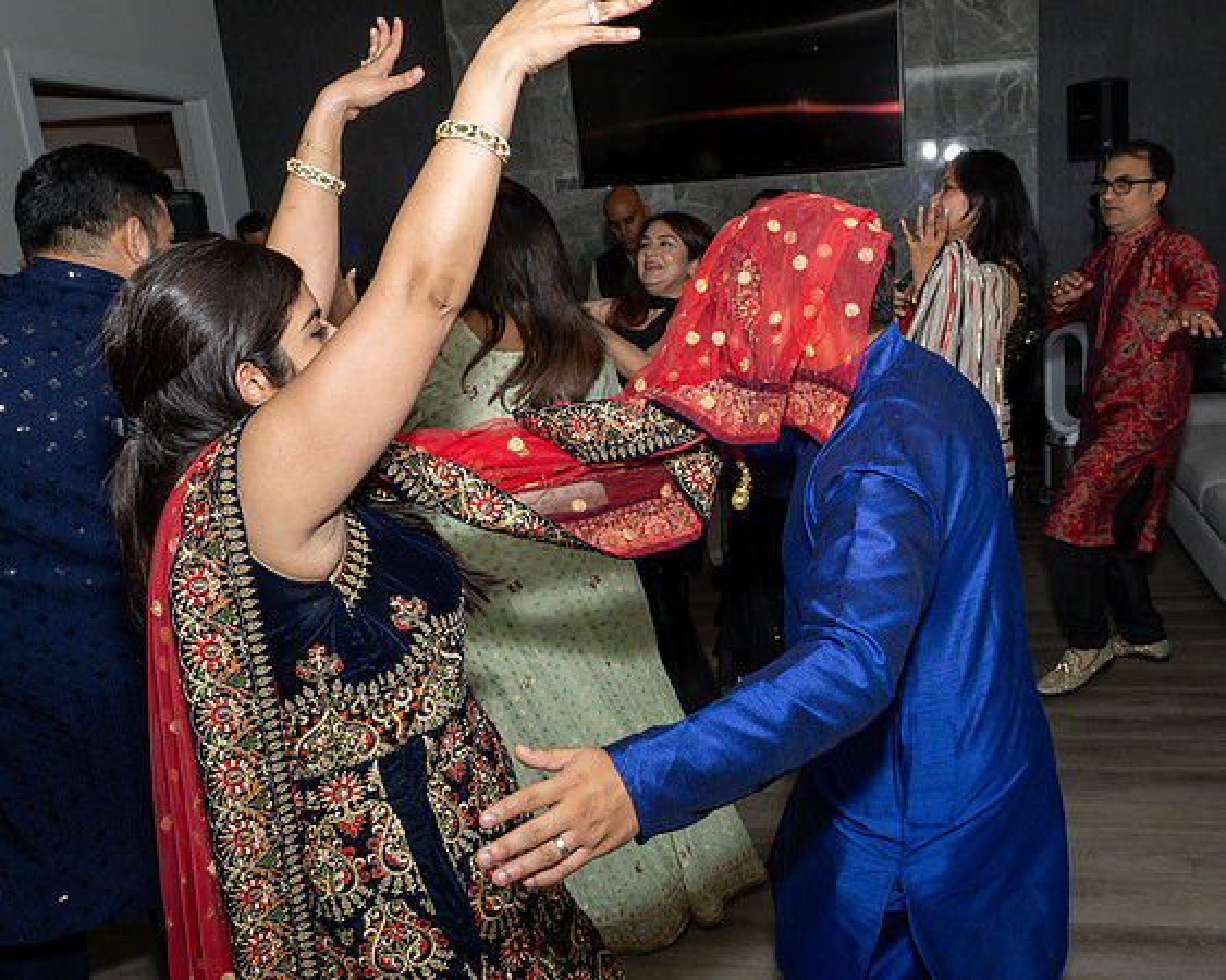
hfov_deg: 58.3
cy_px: 517
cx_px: 777
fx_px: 1081
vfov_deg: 48.8
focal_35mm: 30
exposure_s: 1/250
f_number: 8
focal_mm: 17
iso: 640
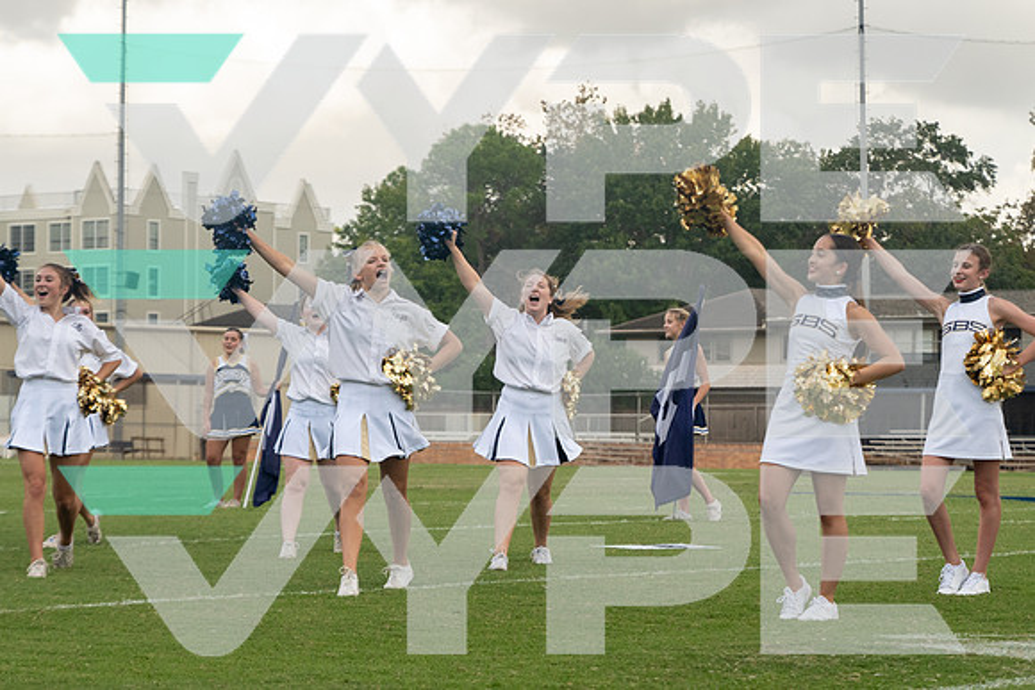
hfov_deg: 19.5
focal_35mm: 105
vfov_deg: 13.0
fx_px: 3019
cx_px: 518
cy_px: 345
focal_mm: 70
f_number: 3.5
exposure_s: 1/800
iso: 800
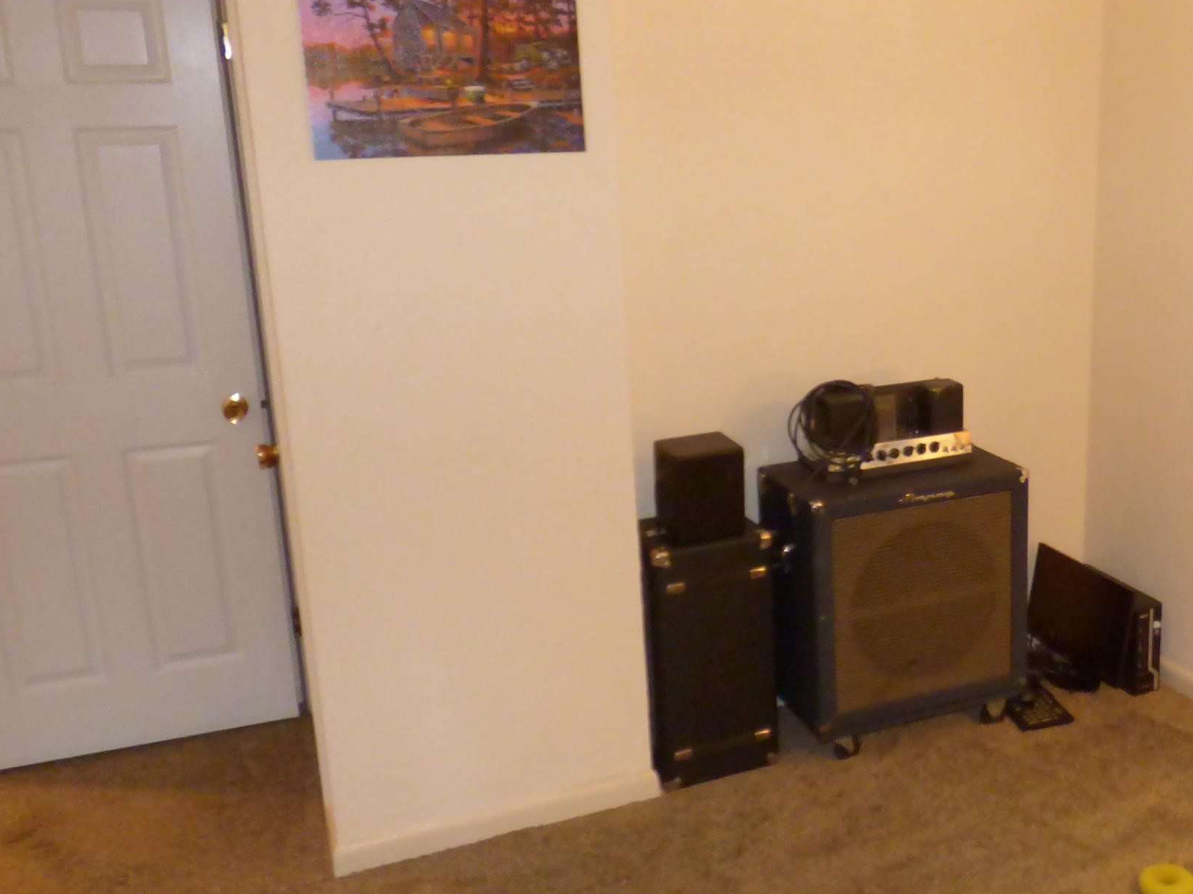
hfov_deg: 48.3
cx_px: 887
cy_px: 432
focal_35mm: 37
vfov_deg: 38.7
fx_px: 1275
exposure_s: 1/50
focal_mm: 3.58
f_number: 2.8
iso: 640
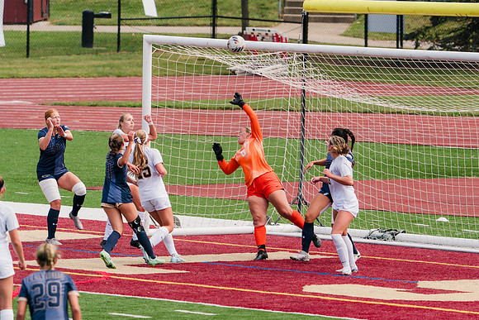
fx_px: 5815
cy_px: 177
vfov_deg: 3.1
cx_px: 246
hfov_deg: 4.7
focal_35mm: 437
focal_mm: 341
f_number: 6.3
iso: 500
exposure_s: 1/1600
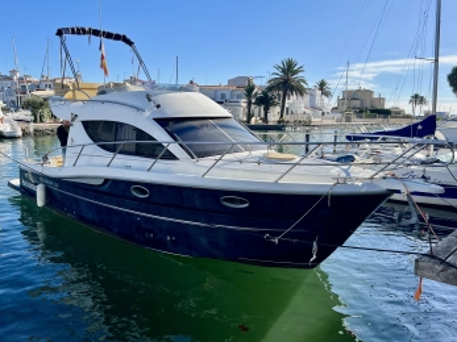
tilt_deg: -8.4
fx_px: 356
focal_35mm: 27
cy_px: 174
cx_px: 225
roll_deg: -0.7
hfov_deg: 65.3
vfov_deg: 51.3
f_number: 1.5
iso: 50
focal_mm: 5.7
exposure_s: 1/3356
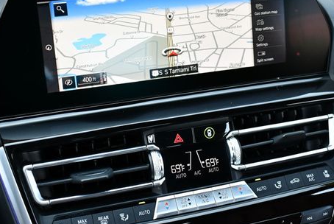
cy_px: 95
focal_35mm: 62
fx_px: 576
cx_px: 170
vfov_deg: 22.0
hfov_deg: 32.3
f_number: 3.8
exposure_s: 1/250
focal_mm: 22
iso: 800
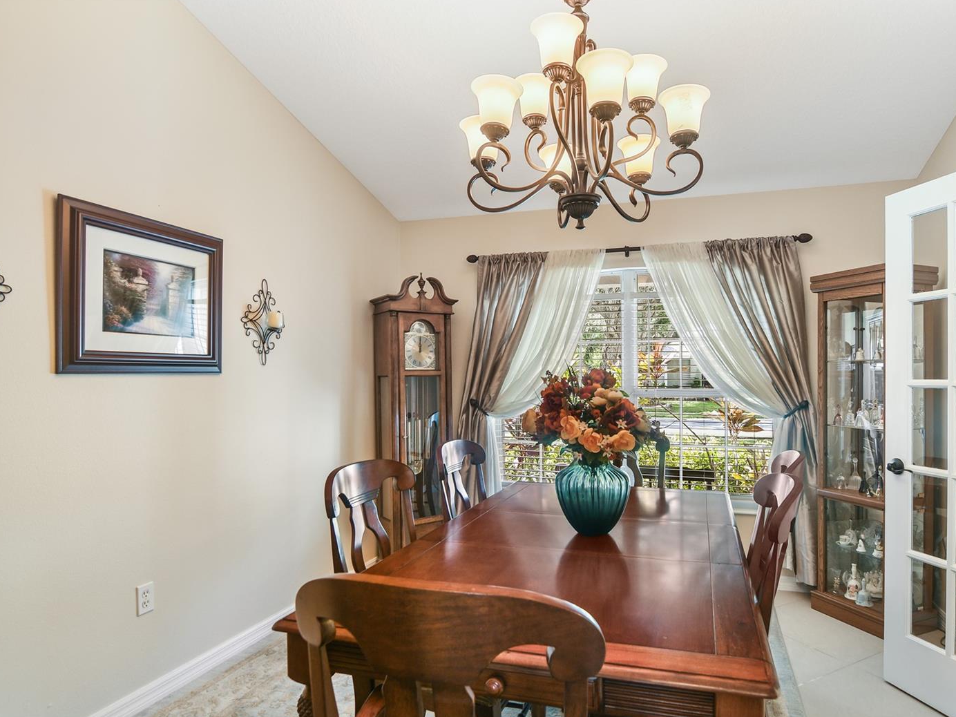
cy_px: 363
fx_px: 552
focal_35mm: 20
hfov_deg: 81.4
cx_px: 533
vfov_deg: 66.0
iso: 250
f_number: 6.3
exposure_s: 1/40
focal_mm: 12
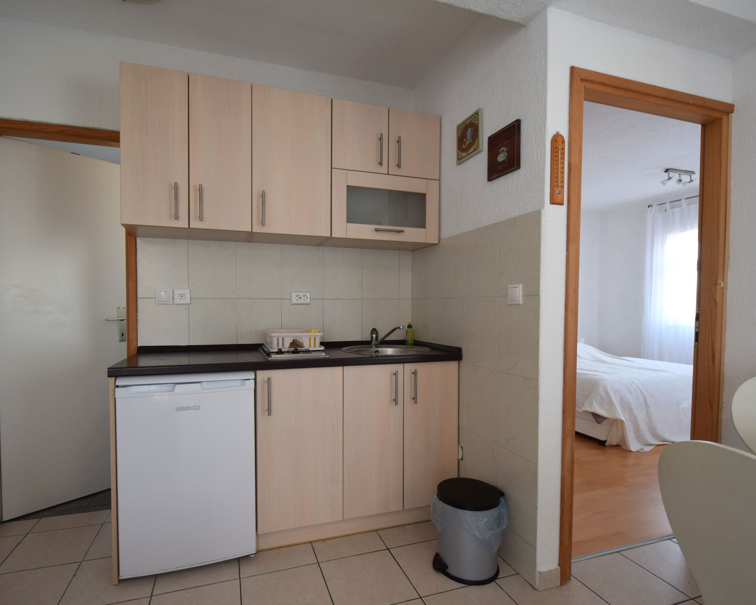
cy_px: 303
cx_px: 354
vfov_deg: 77.0
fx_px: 380
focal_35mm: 17
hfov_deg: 89.5
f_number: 4
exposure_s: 1/60
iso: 400
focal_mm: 10
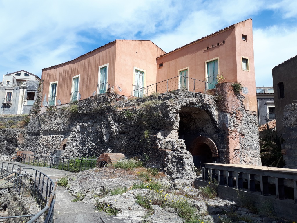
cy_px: 112
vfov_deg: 51.4
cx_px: 148
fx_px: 232
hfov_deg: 65.3
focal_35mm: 27
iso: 40
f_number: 1.9
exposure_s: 1/1312
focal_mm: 3.6
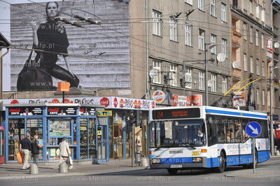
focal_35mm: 110
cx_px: 140
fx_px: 855
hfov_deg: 18.6
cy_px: 93
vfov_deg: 12.4
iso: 400
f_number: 9
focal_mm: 110
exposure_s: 1/1000
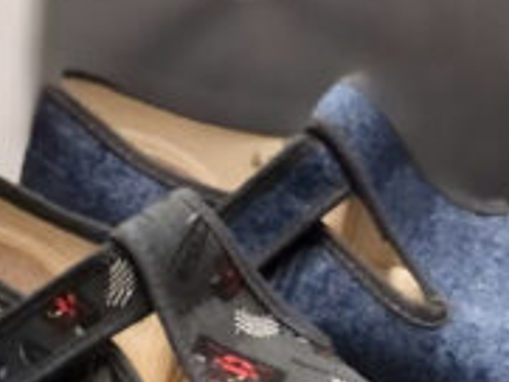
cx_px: -222
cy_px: 183
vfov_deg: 6.1
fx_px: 3561
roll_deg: -0.5
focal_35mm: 242
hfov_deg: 8.0
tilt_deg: -28.3
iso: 500
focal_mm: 6.6
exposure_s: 1/33
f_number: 2.8
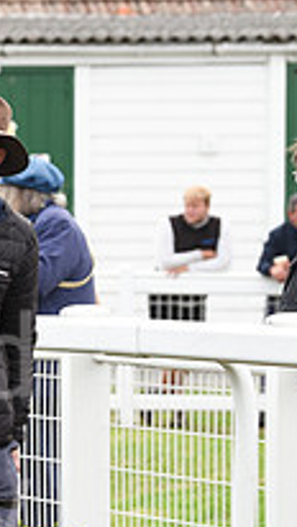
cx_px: -294
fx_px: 5162
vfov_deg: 5.8
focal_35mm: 369
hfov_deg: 3.3
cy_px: 380
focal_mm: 125
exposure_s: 1/1000
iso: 640
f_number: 5.6
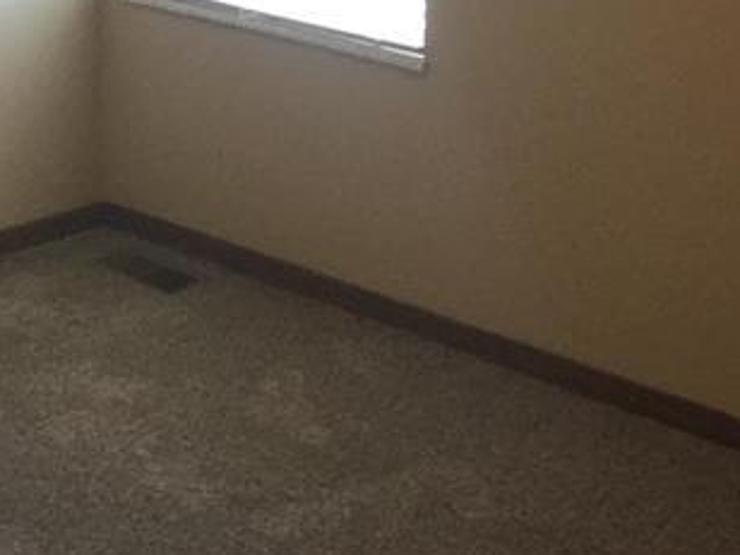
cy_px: -298
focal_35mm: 103
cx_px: 341
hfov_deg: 19.1
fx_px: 2202
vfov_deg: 13.5
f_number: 2.4
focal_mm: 3.3
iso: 32
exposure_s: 1/30
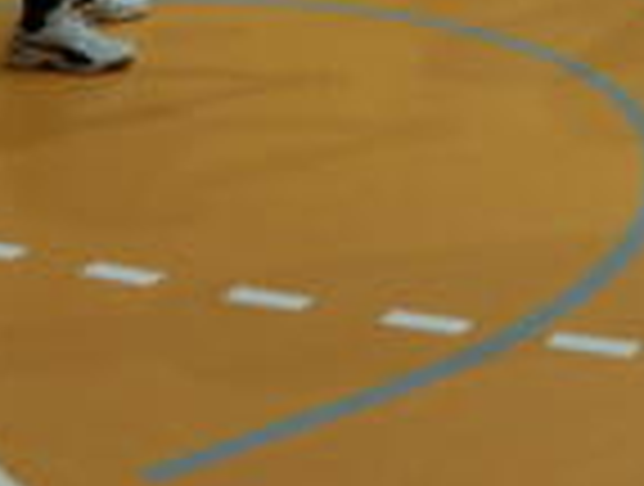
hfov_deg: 15.6
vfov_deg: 11.5
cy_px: -317
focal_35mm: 122
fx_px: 2275
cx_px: 743
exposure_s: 1/30
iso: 280
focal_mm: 6.2
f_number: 5
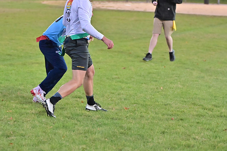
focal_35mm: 157
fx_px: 990
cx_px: 114
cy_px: 76
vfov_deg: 8.7
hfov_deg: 13.1
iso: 6400
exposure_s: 1/500
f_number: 4
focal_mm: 105
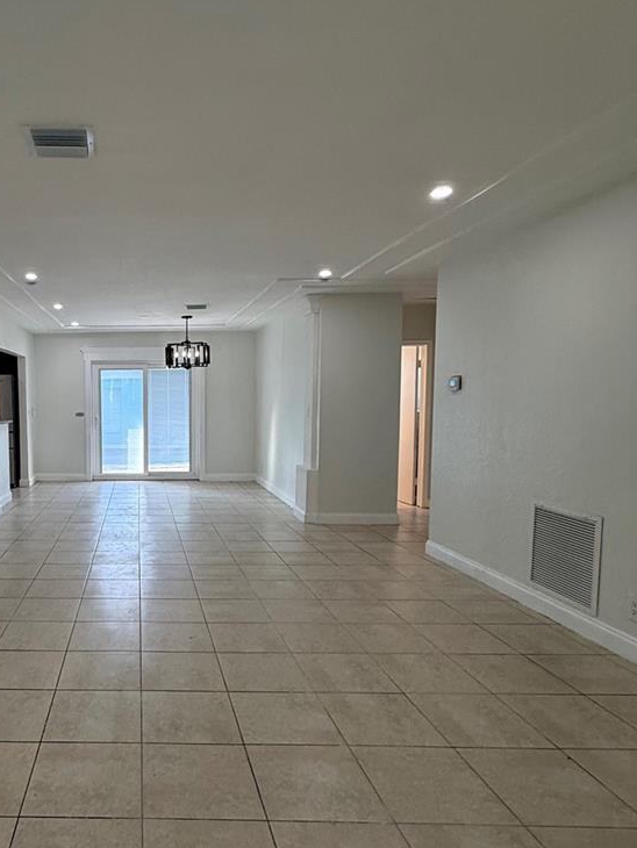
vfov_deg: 73.8
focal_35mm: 23
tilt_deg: -5.0
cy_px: 450
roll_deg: +0.9
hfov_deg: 54.5
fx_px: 564
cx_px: 120
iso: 125
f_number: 2.2
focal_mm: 2.22
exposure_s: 1/120
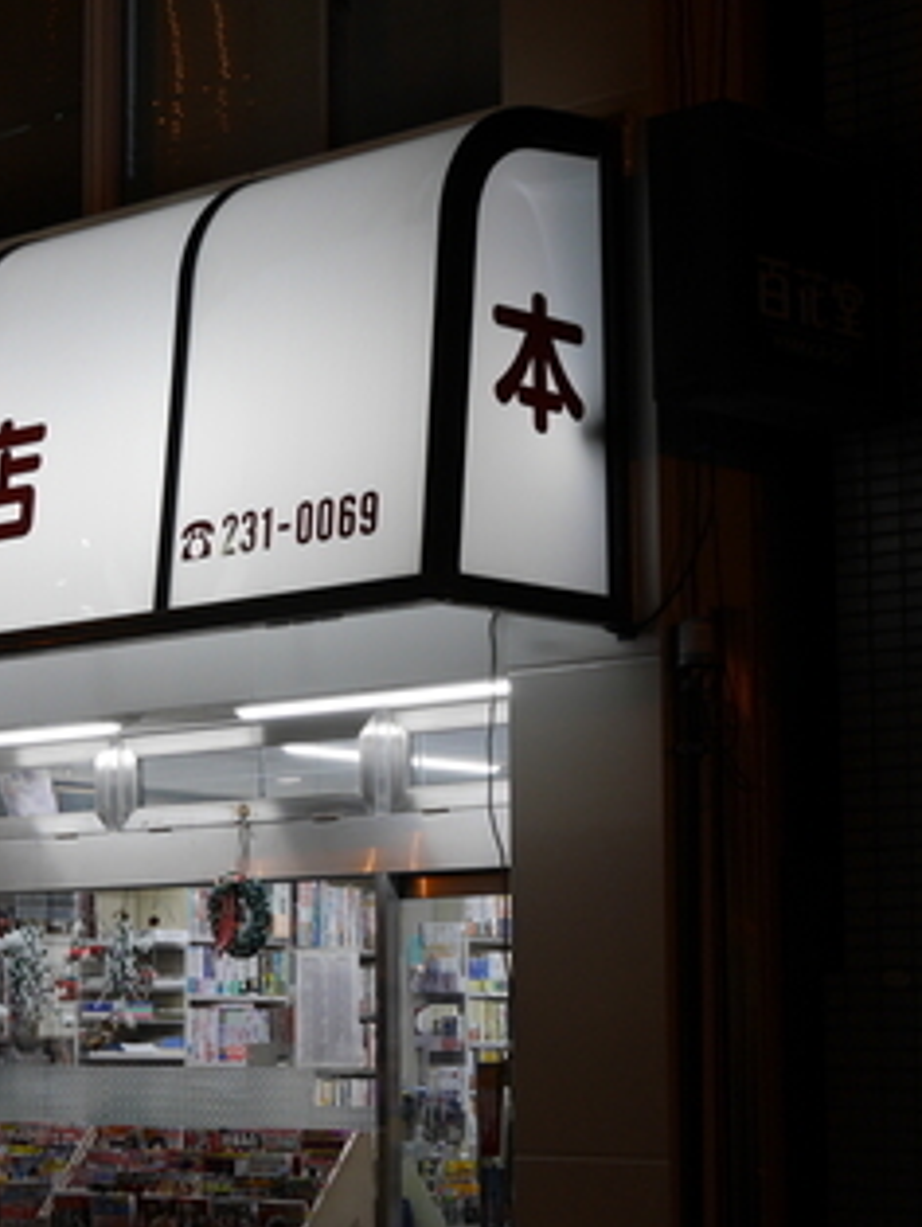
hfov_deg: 16.6
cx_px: 139
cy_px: 641
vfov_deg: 22.2
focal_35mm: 88
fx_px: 3121
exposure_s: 1/60
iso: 400
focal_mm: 23
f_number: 4.9
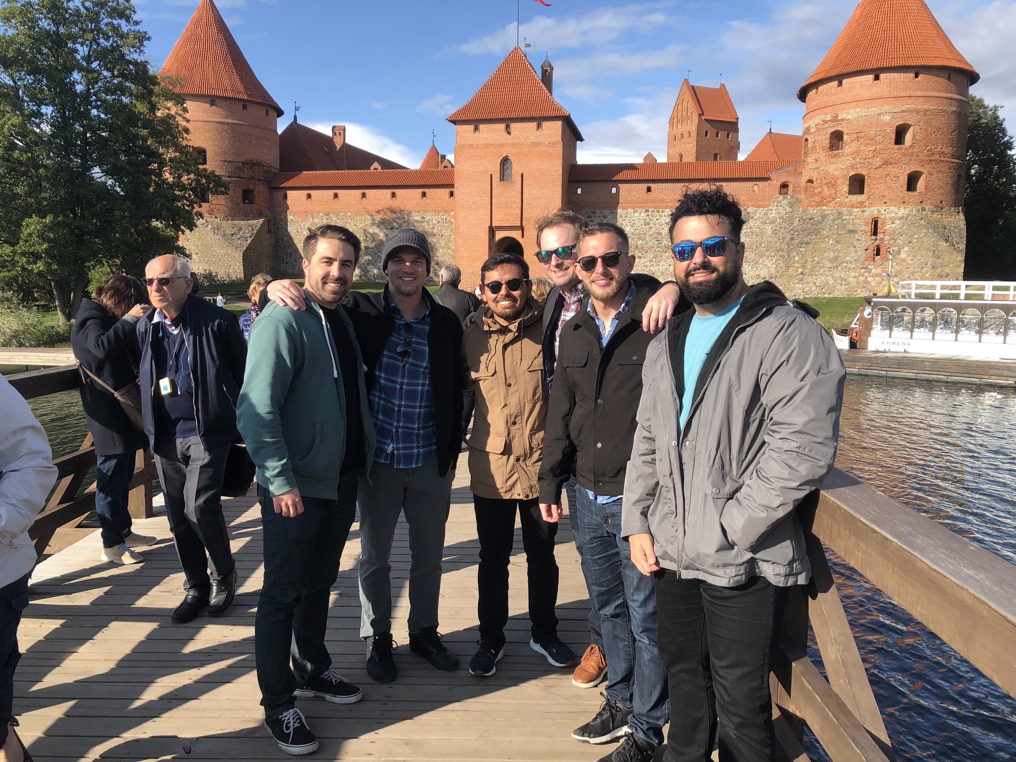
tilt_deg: -6.9
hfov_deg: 63.4
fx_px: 822
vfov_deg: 49.7
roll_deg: -2.1
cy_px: 381
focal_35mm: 28
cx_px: 508
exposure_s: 1/1200
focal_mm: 3.99
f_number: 1.8
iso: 20
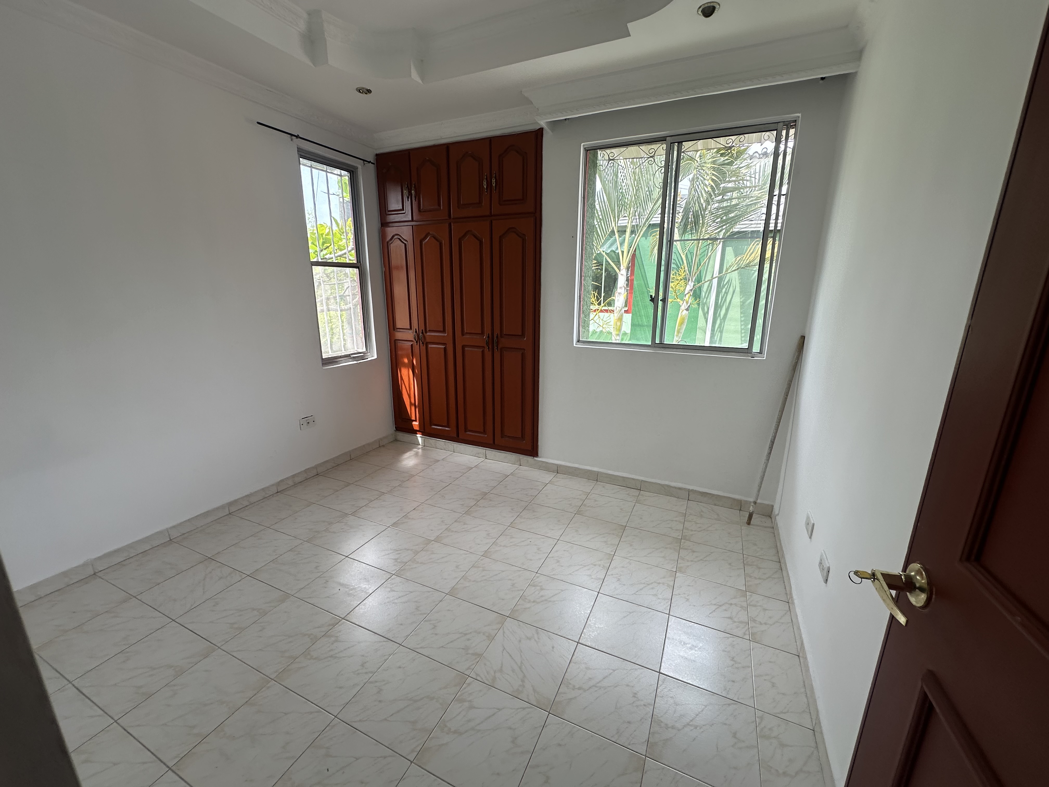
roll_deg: -0.9
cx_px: 524
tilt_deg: -14.9
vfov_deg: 85.7
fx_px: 424
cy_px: 394
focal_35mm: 14
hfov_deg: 102.1
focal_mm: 2.22
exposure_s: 1/156
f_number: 2.2
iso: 40
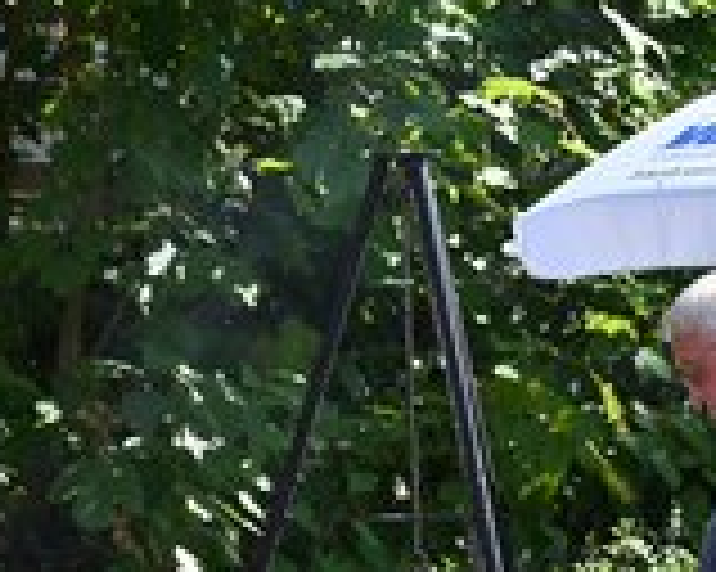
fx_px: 6057
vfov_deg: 5.4
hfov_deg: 6.8
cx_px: 574
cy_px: 622
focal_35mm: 286
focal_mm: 105
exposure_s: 1/250
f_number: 6.3
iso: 160
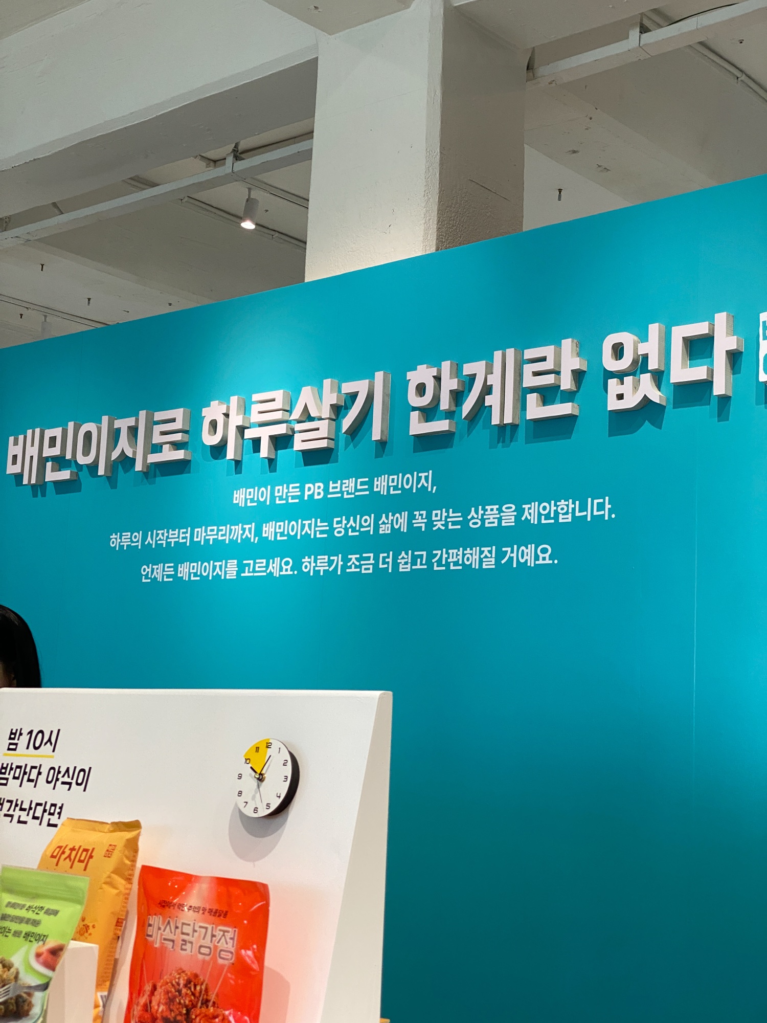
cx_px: 384
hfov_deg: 28.0
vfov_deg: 36.8
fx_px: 1536
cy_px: 512
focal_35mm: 52
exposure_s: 1/120
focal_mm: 6
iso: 64
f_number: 2
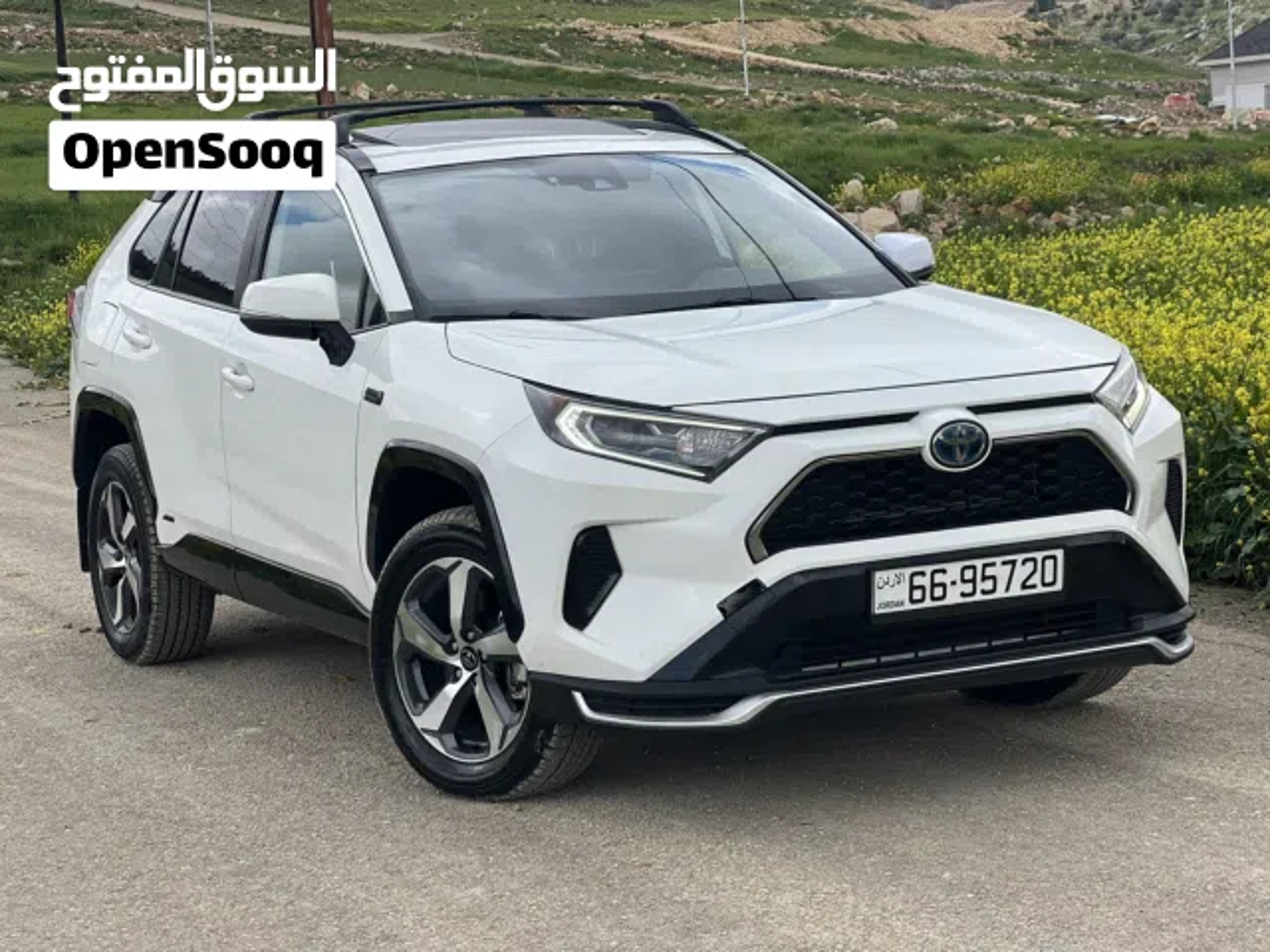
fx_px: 2825
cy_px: 476
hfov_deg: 25.3
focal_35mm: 77
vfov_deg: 19.1
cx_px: 635
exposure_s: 1/436
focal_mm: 9
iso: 32
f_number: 2.8
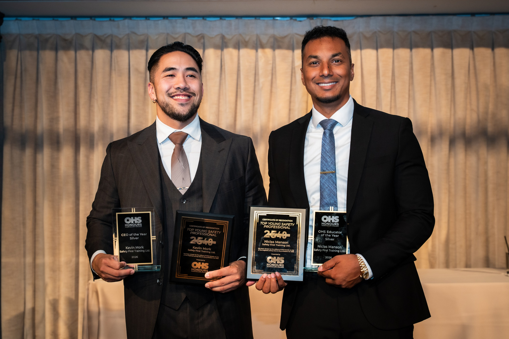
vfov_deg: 24.6
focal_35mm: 55
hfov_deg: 36.3
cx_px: 249
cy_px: 170
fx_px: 777
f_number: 4
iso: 800
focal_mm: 48
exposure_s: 1/160
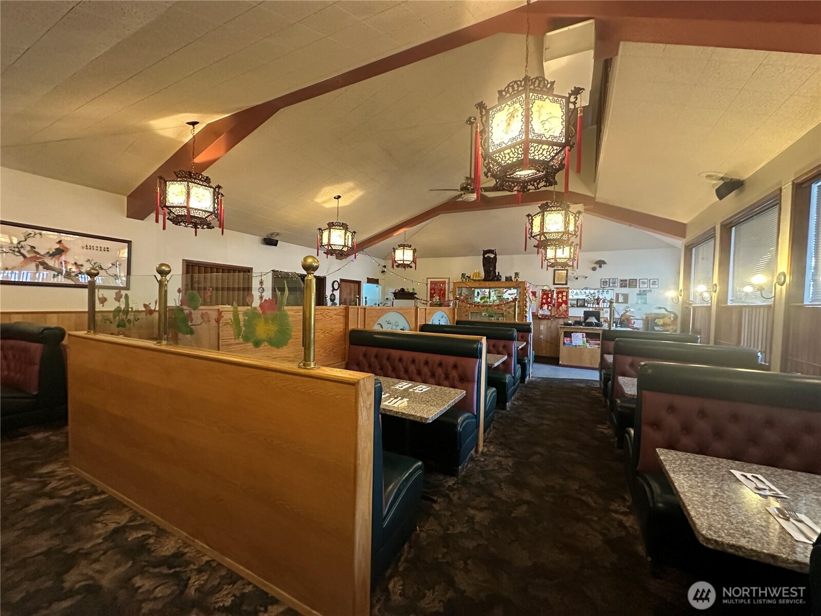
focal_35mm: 14
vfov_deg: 85.7
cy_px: 308
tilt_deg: -1.0
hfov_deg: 102.1
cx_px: 410
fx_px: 332
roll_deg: -1.3
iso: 1000
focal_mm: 2.22
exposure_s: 1/60
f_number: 2.2
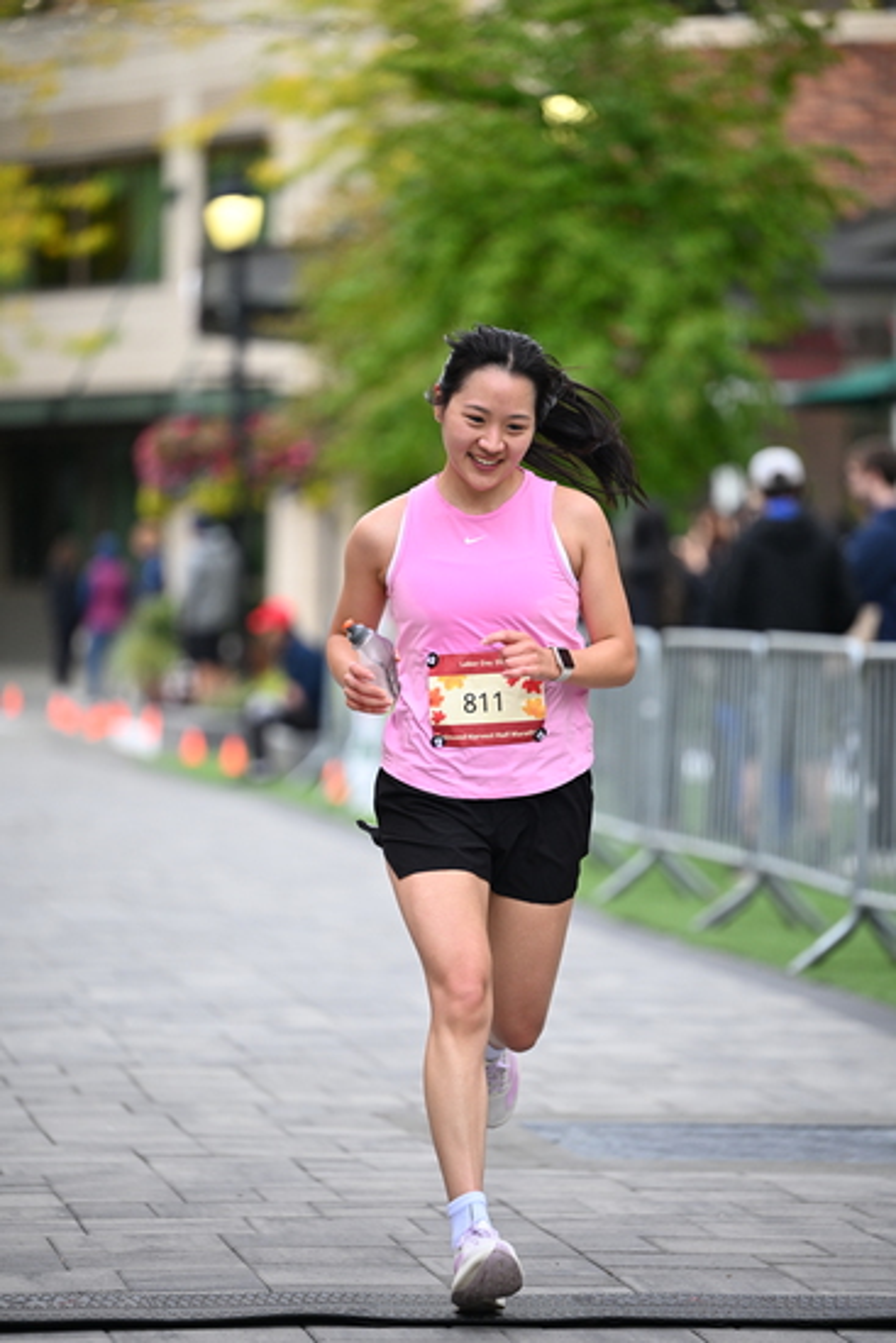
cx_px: 448
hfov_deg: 8.3
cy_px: 672
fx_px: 6156
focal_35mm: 165
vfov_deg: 12.4
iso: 1000
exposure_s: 1/1600
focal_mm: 165
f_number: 2.8
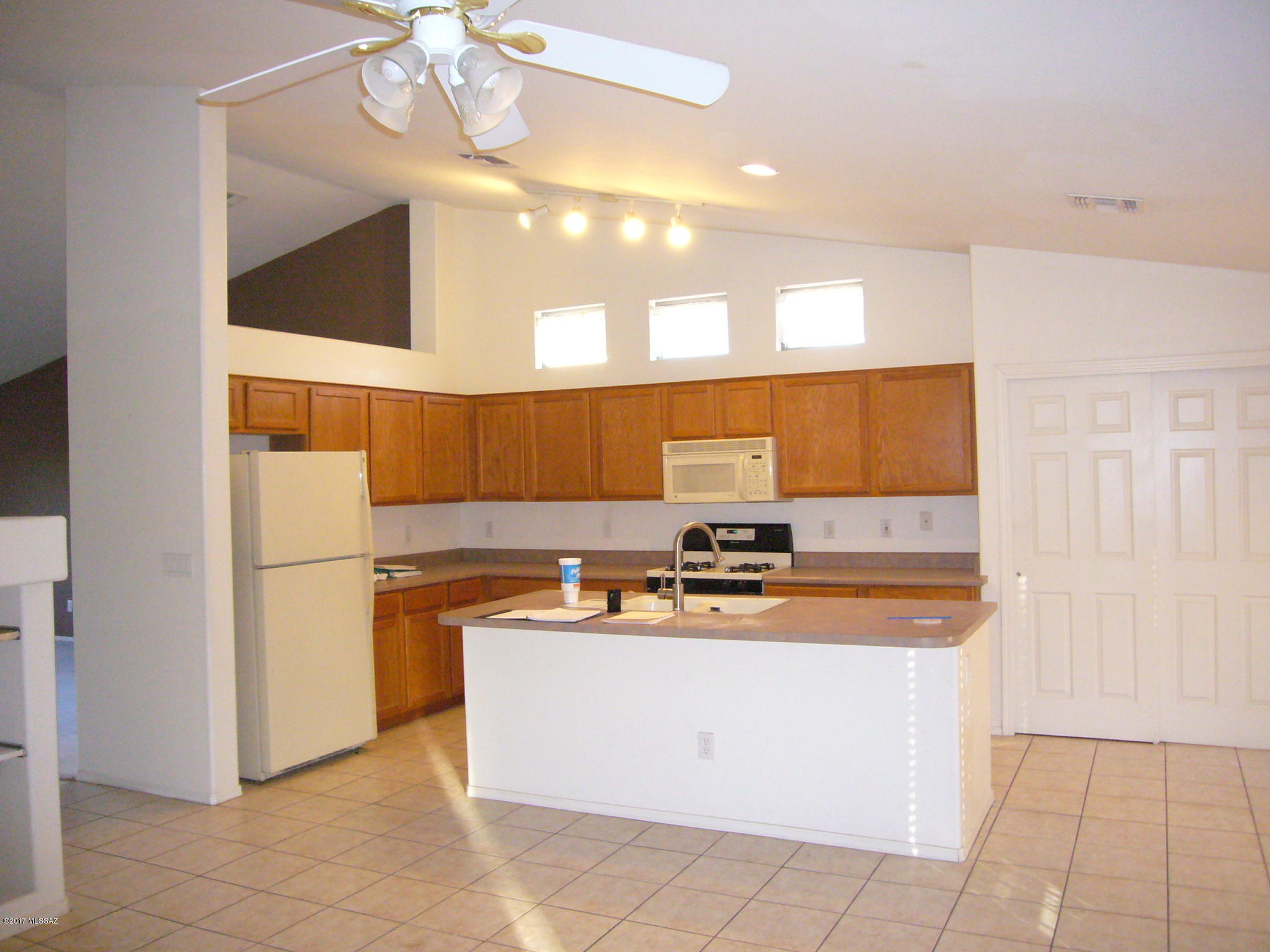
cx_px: 635
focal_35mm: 28
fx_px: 1027
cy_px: 476
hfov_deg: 63.4
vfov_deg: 49.7
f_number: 2.8
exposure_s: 1/30
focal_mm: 4.6
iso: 320
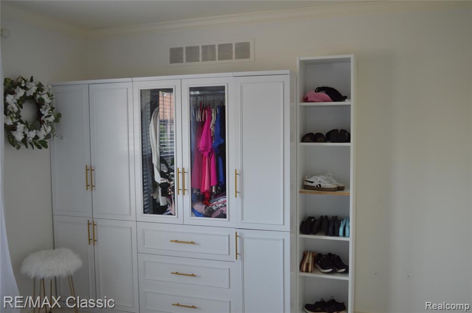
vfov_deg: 39.9
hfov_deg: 57.3
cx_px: 236
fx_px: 432
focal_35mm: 33
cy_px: 156
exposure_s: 1/60
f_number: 3.8
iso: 400
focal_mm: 22
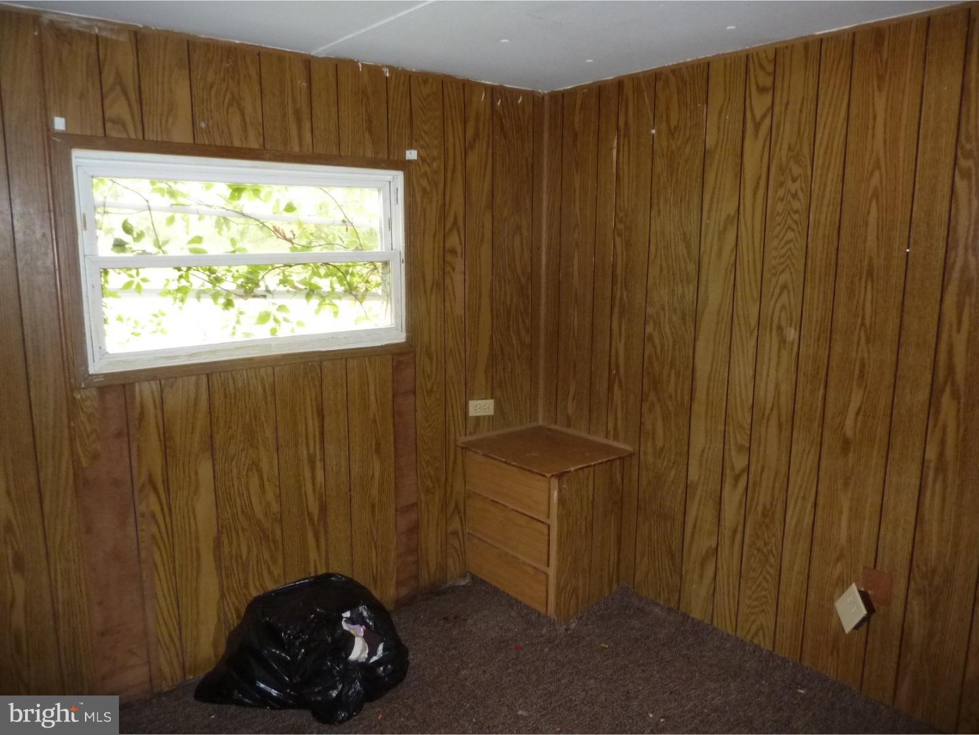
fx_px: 707
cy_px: 368
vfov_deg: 54.9
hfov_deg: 69.4
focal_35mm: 25
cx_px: 490
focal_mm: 4.1
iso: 320
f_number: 3.3
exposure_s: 1/30
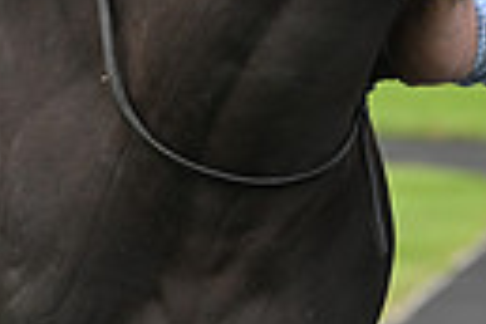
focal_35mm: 672
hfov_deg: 3.1
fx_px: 9071
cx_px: 219
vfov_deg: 2.0
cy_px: -315
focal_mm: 150
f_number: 4.5
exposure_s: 1/800
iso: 400
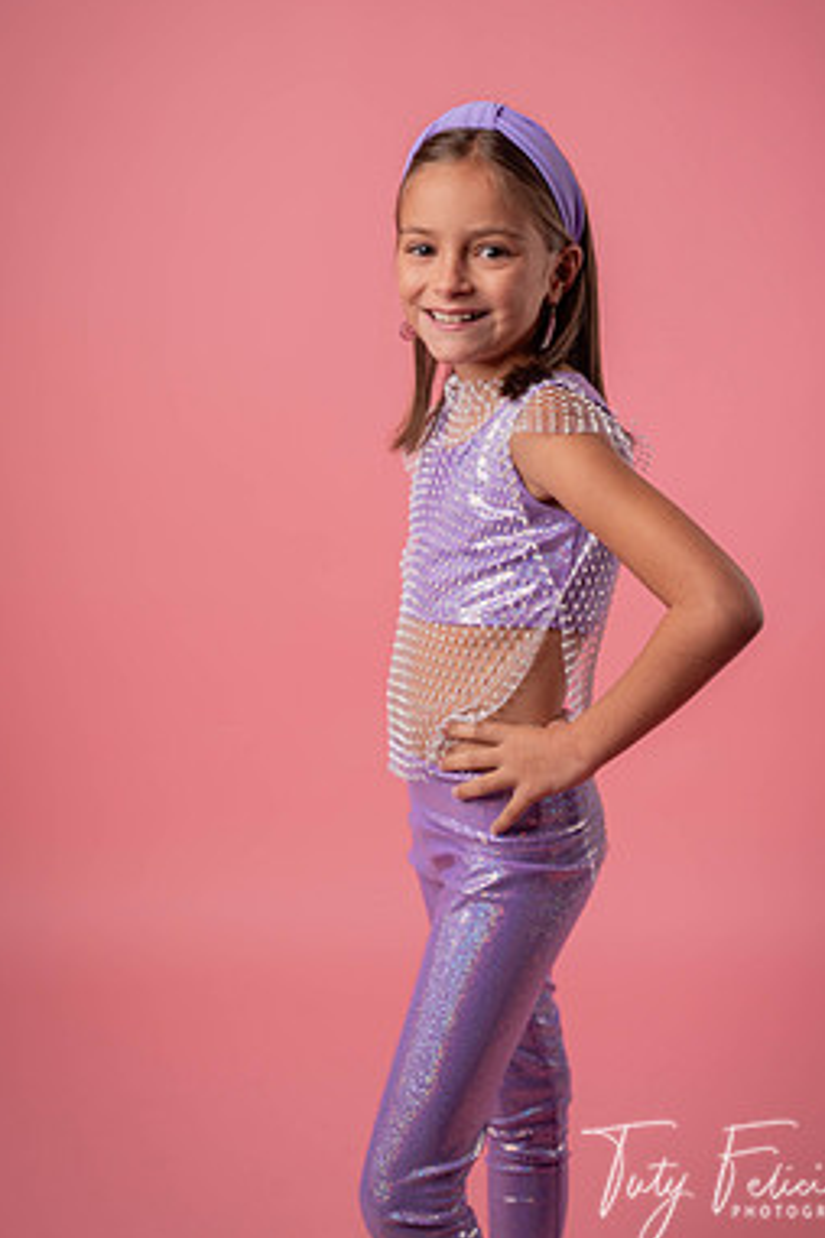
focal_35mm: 52
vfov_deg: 38.2
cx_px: 445
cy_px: 556
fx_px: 1787
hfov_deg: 26.0
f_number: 5
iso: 160
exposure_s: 1/100
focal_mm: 44
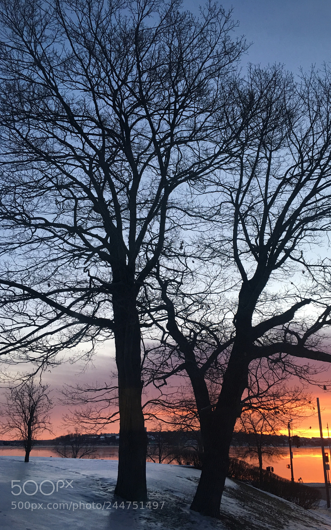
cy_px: 264
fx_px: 447
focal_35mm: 31
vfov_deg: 61.2
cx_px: 191
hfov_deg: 40.5
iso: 25
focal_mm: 4.15
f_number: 2.2
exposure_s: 1/40
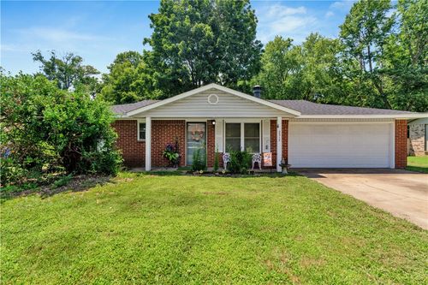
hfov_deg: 96.8
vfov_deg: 73.7
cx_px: 214
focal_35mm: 16
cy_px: 142
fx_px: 190
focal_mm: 16
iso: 100
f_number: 7.1
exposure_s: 1/125
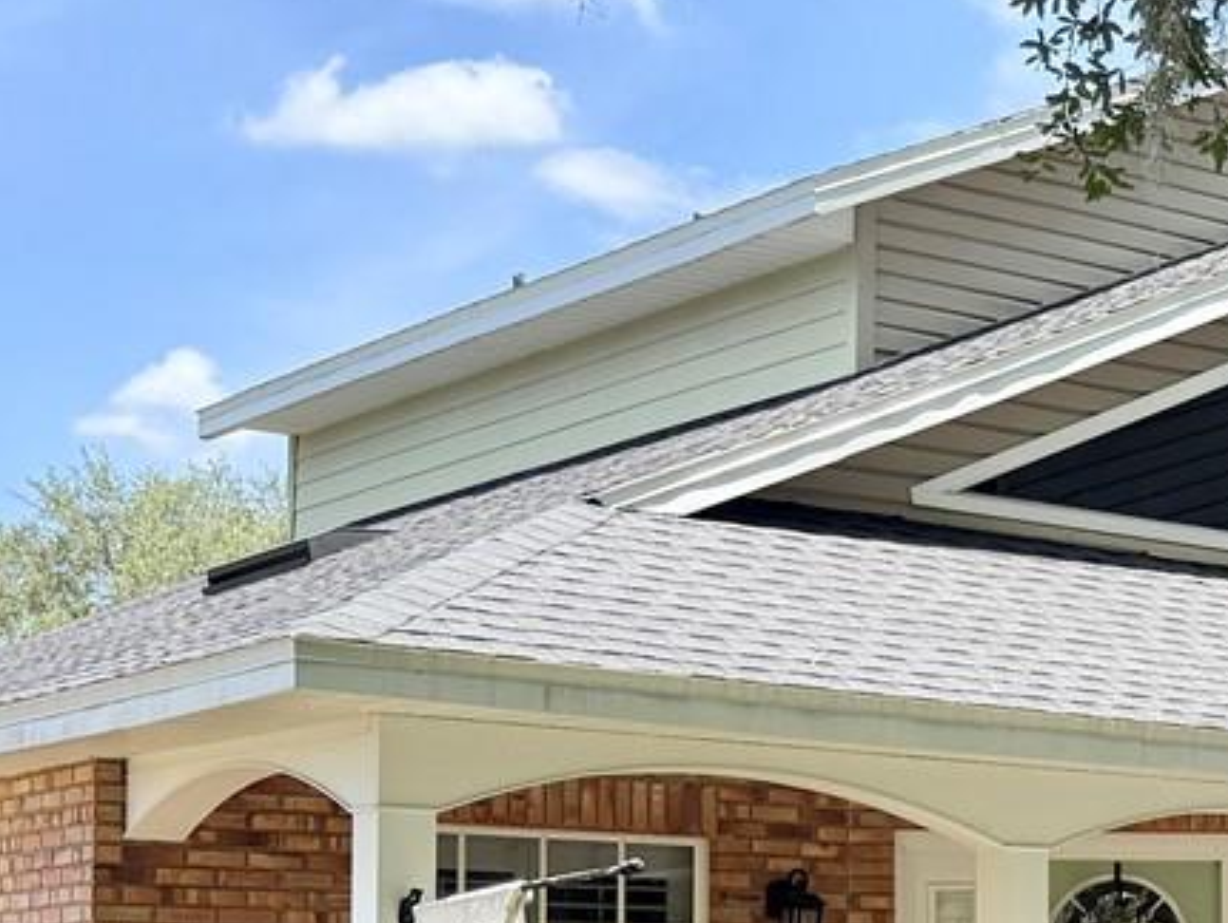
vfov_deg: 16.2
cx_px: 1818
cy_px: 960
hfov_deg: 19.3
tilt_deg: +2.0
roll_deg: +0.0
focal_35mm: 89
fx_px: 3160
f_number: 1.78
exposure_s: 1/1522
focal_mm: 6.76
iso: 100
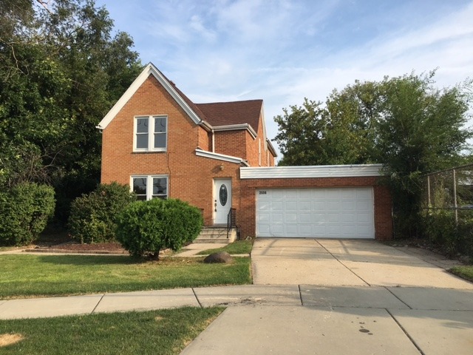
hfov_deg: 61.7
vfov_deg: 48.2
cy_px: 178
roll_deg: +0.6
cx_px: 236
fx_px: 396
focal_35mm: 29
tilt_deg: +4.6
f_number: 2.2
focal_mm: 4.15
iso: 25
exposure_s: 1/1202
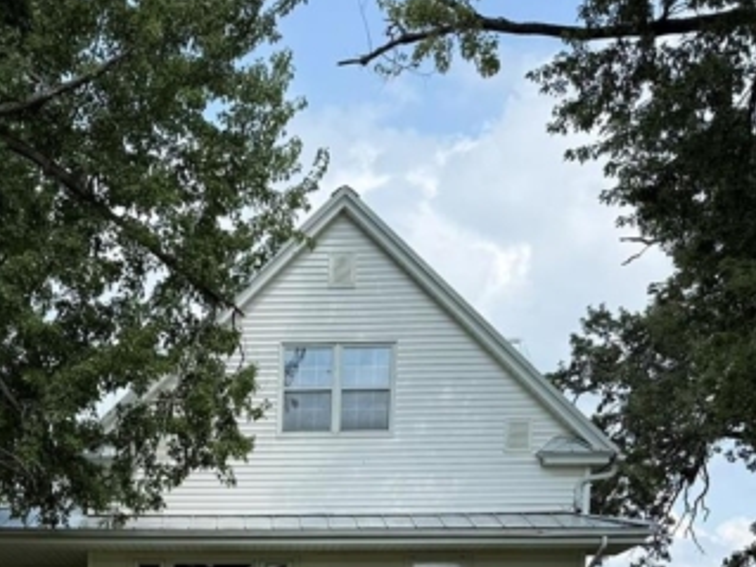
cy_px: 434
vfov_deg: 32.2
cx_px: 133
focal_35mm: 44
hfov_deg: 40.8
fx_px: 961
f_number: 1.78
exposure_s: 1/3145
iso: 80
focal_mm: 6.76
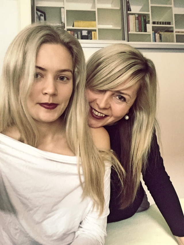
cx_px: 92
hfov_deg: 45.5
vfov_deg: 58.3
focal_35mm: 31
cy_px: 122
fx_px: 220
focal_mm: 2.65
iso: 320
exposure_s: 1/17
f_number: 2.2
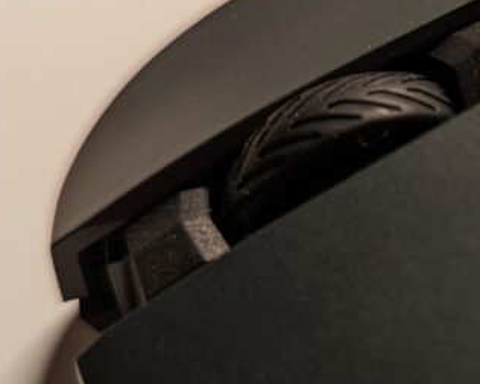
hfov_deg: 23.6
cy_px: 157
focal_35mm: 76
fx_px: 1080
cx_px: 516
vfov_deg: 20.2
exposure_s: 1/23.8
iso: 61
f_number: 1.85
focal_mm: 6.81
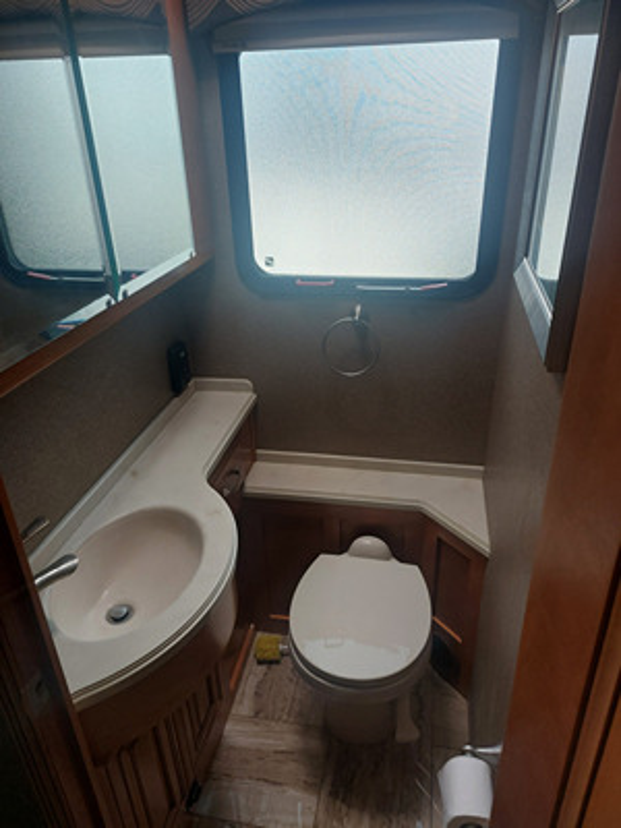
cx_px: 310
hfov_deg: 56.8
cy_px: 414
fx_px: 574
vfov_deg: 71.6
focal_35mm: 24
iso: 64
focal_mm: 5.23
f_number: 1.8
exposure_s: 1/60
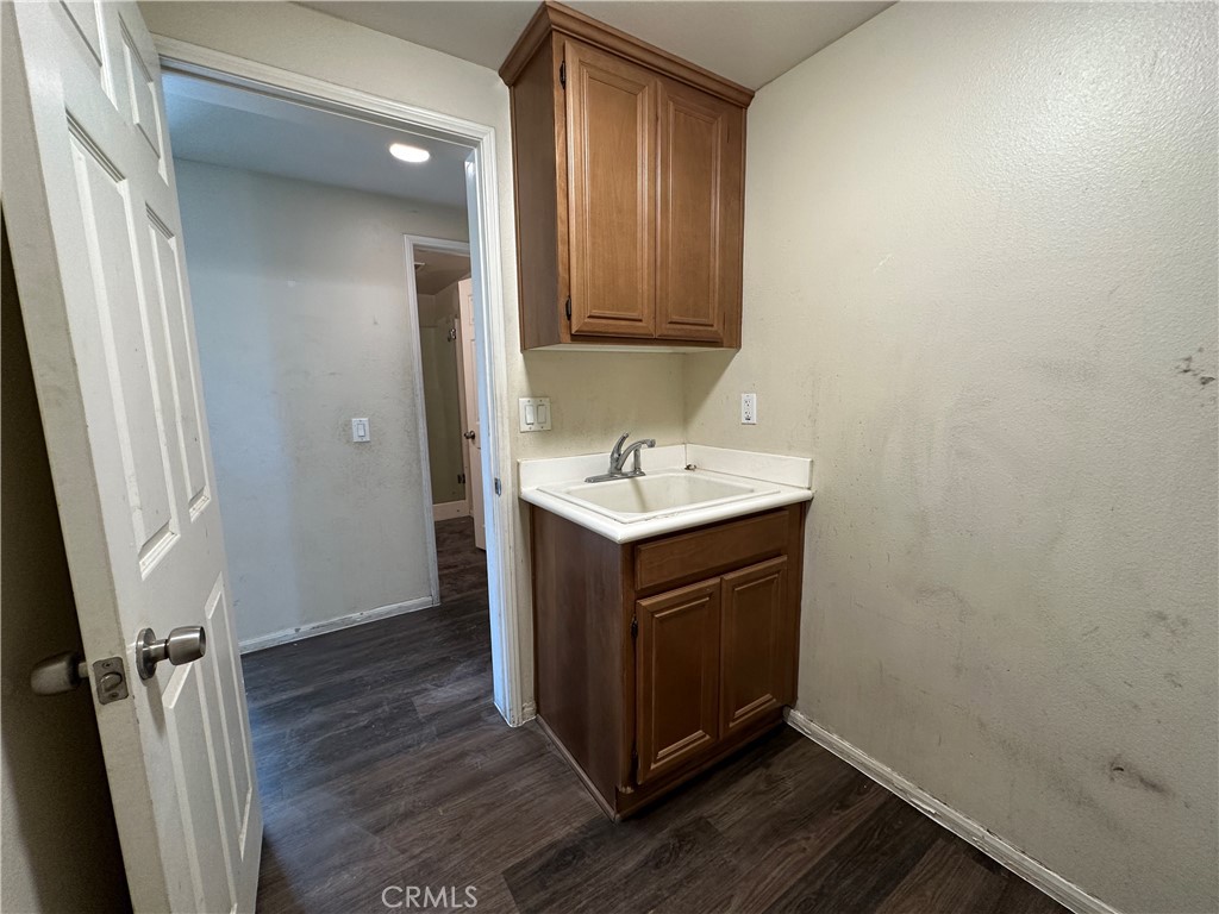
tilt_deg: -8.8
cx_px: 610
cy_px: 457
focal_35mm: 14
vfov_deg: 85.7
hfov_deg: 102.1
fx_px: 493
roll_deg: +0.7
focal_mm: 2.22
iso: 160
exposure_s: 1/60
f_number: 2.2
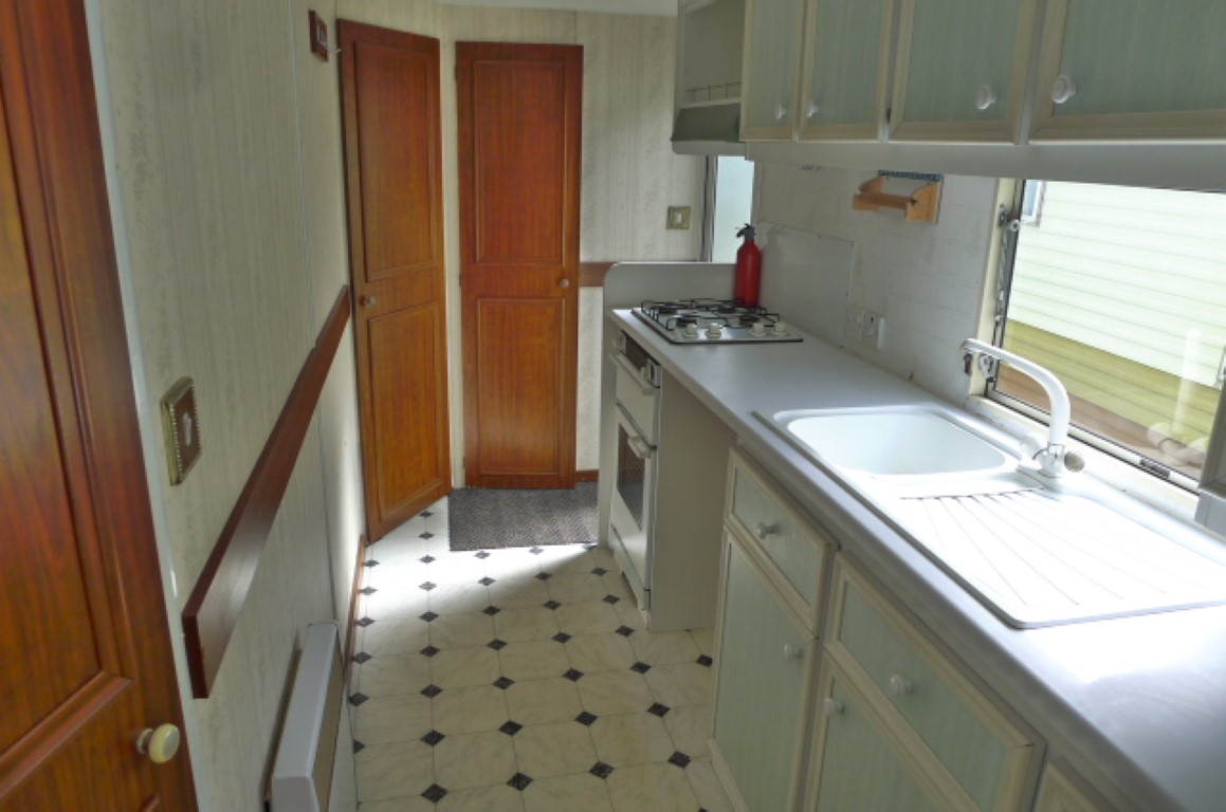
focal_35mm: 24
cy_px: 406
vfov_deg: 52.9
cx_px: 613
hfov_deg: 73.8
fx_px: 816
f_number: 2.8
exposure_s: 1/400
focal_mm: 5.1
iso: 400
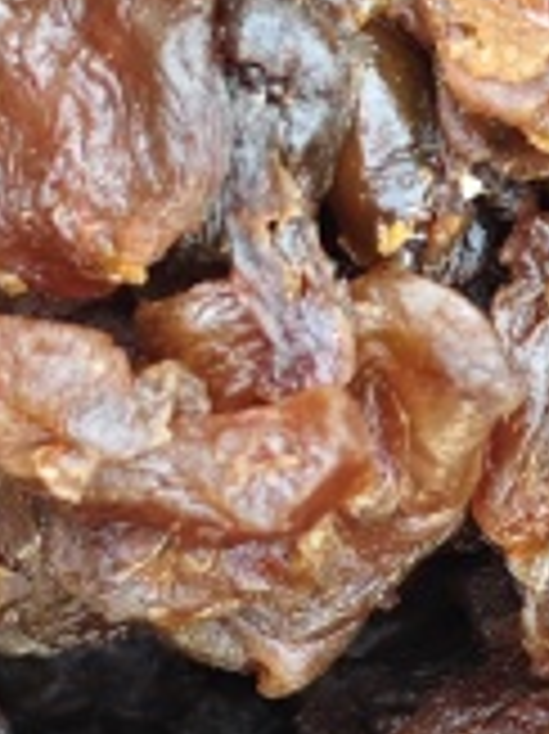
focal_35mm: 151
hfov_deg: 9.7
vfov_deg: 13.1
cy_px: 376
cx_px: 616
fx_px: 3197
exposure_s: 1/100
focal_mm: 5.56
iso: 244
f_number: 1.88
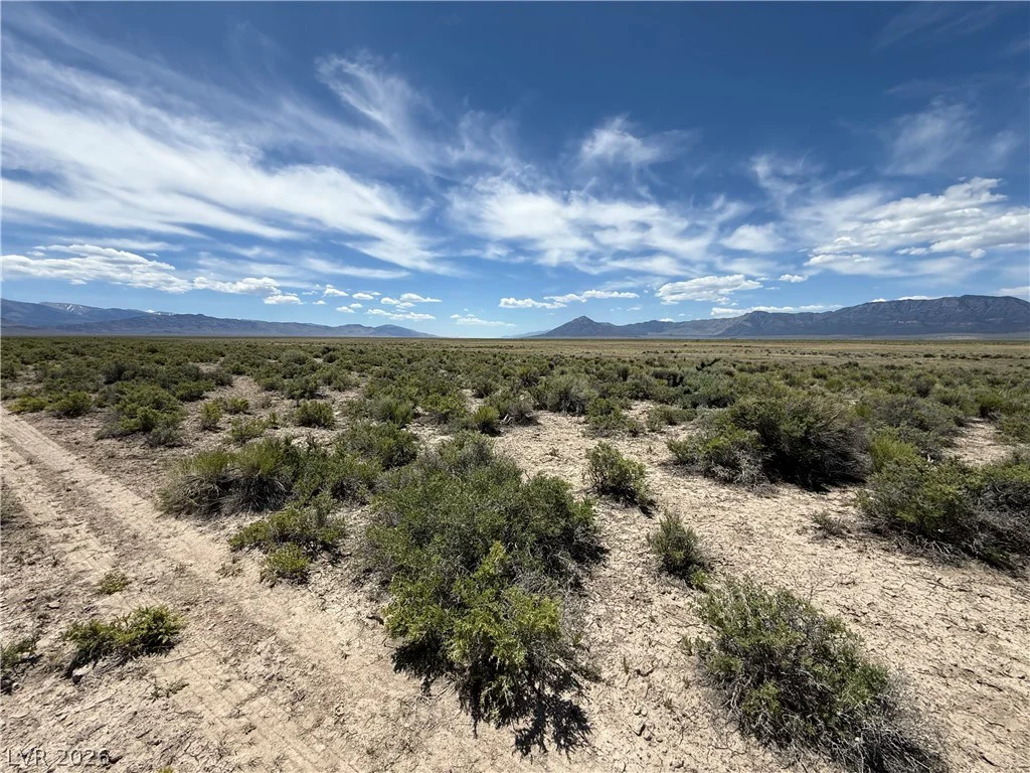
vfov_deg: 85.7
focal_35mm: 14
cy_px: 386
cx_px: 515
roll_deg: +0.2
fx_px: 417
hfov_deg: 102.1
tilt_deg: -6.4
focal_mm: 2.22
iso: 50
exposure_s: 1/3891
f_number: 2.2
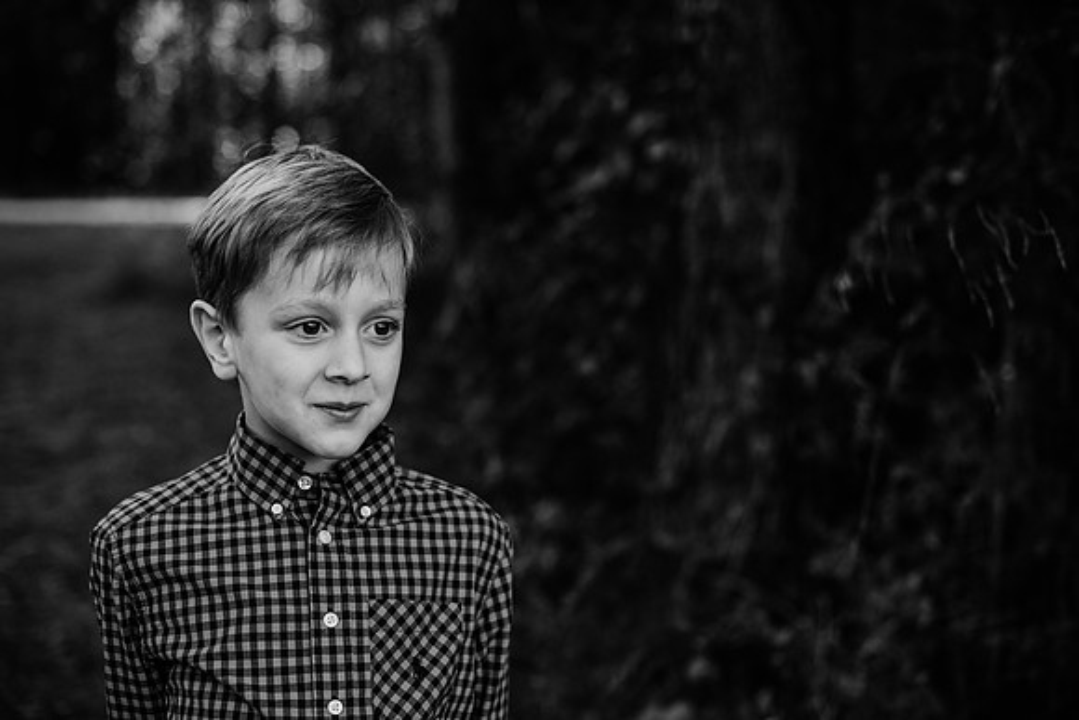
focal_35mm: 50
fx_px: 1499
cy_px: 360
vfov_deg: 27.0
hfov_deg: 39.6
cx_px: 540
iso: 320
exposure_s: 1/1000
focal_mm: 50
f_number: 2.5
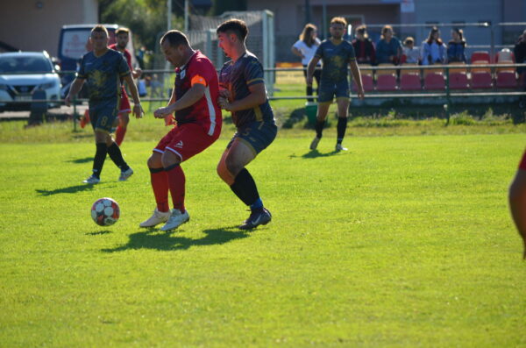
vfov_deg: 4.7
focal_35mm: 292
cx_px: 263
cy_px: 174
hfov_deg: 7.1
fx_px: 4264
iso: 400
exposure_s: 1/1250
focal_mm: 195
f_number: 5.3
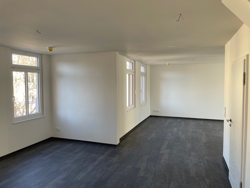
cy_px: 94
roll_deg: +1.0
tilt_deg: -2.5
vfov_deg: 53.1
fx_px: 188
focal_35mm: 26
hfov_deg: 67.3
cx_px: 125
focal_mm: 4.2
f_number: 1.6
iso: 64
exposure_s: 1/121
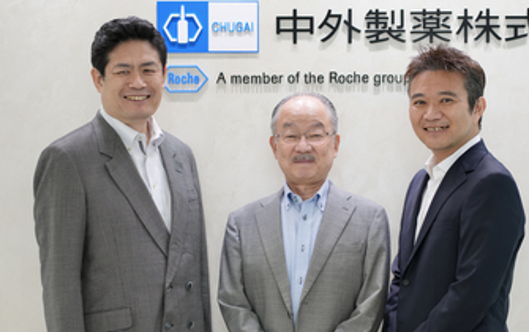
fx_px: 1789
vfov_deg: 10.6
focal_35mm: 124
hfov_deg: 16.8
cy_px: 196
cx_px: 317
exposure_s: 1/100
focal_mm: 85
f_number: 1.8
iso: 160
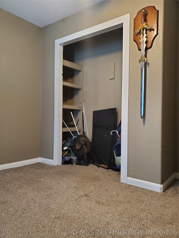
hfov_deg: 53.1
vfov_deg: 67.3
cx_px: 90
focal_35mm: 26
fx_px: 179
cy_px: 119
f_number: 1.5
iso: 640
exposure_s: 1/40
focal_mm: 4.3
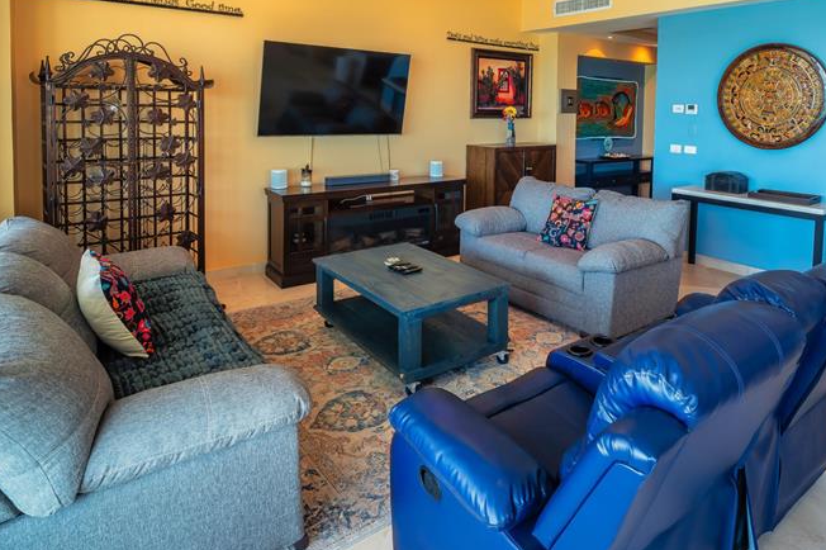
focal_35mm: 22
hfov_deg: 78.1
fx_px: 505
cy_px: 136
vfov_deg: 54.4
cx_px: 475
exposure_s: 1/45
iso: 400
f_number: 5.6
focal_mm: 14
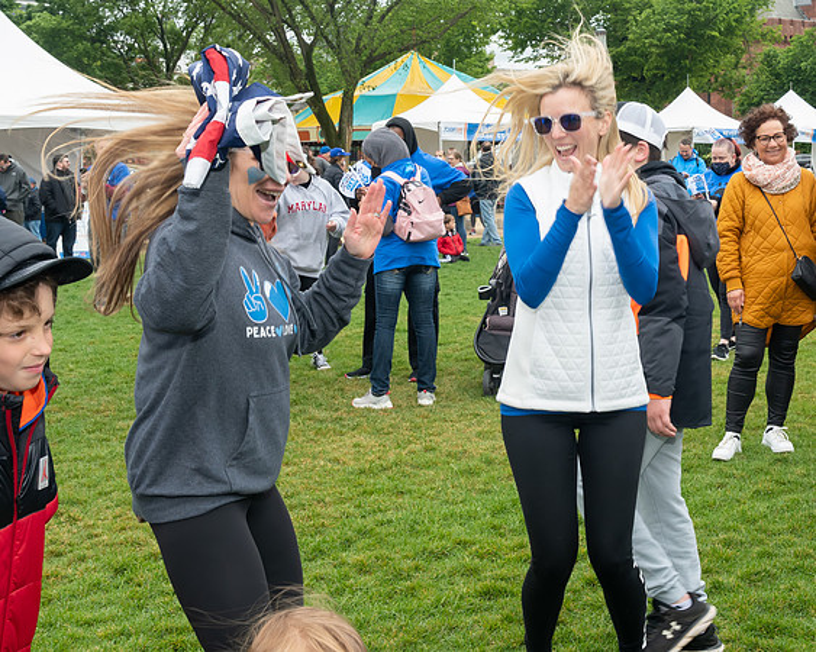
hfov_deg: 33.1
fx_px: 1364
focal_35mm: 57
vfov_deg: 26.8
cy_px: 268
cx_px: 522
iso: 320
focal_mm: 24
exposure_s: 1/250
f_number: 6.3
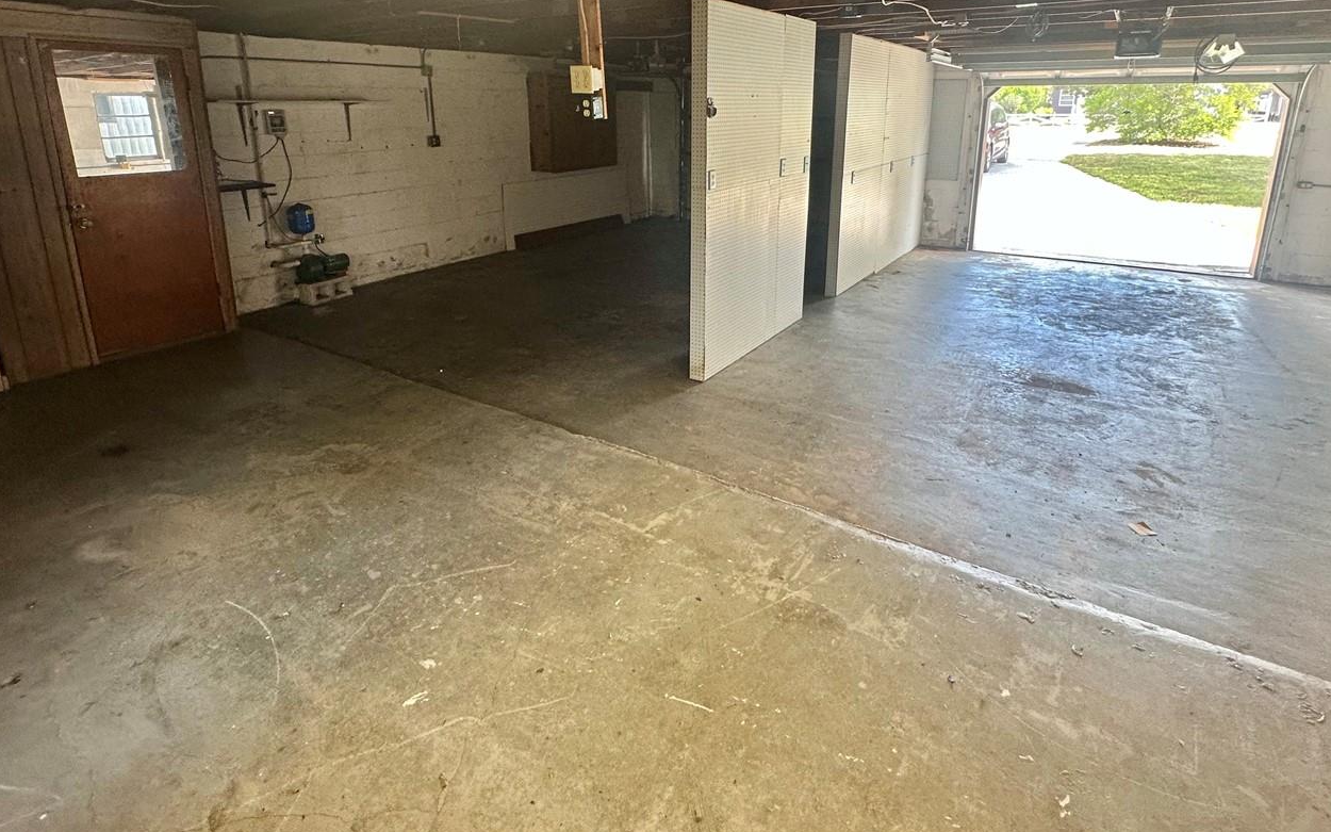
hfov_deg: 88.0
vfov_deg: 60.7
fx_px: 689
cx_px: 676
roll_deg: +0.6
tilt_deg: -13.9
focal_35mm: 19
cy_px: 275
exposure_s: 1/120
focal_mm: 2.22
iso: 125
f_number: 2.2
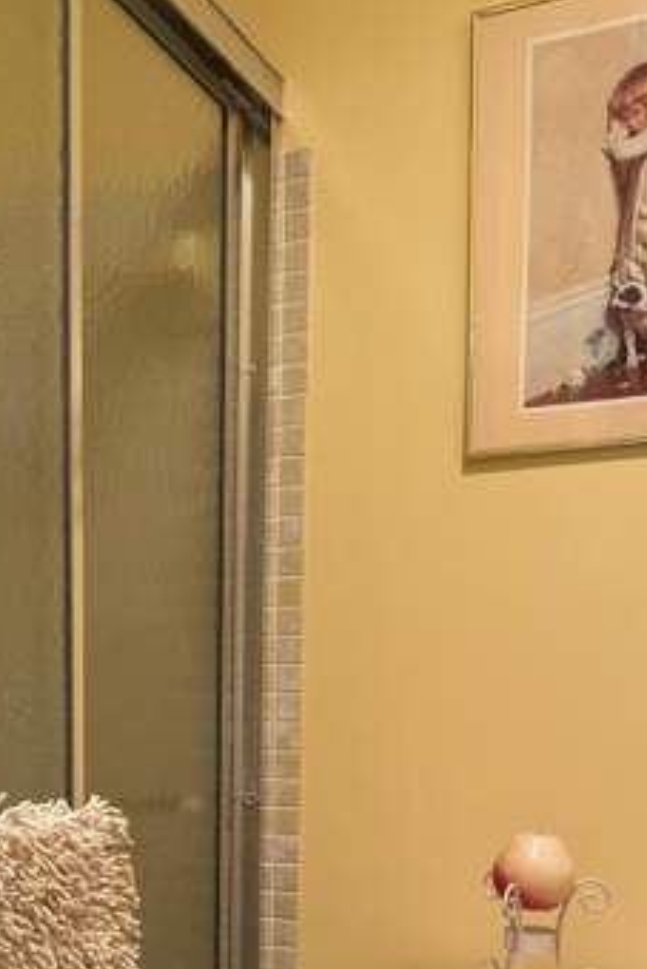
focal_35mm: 47
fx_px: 1266
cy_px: 858
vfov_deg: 39.2
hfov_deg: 28.4
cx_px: 191
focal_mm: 6.76
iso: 125
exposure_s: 1/120
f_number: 1.78
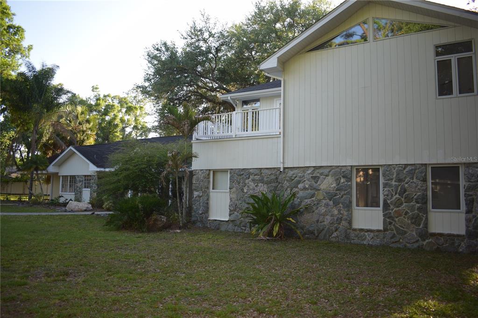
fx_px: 358
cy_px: 159
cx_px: 239
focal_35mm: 27
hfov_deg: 67.4
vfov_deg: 47.9
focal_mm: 18
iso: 180
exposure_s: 1/200
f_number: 3.5
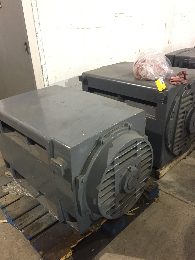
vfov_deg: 60.0
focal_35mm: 30
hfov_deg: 46.8
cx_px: 97
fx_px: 225
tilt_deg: -26.8
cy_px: 131
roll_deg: +3.5
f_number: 2.2
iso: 250
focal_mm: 4.15
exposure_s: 1/20
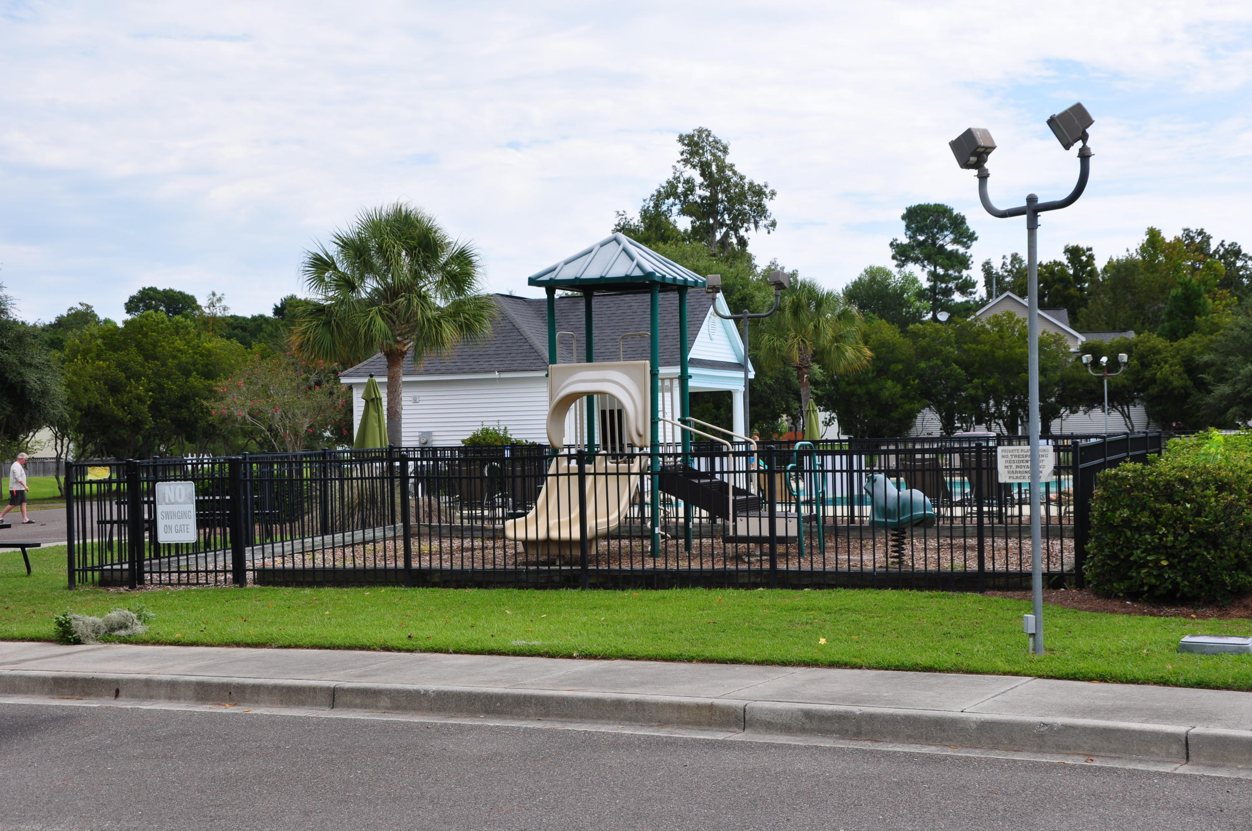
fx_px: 1823
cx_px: 626
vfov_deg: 25.7
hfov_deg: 37.9
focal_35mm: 52
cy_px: 416
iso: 200
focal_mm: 35
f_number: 10
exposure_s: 1/250
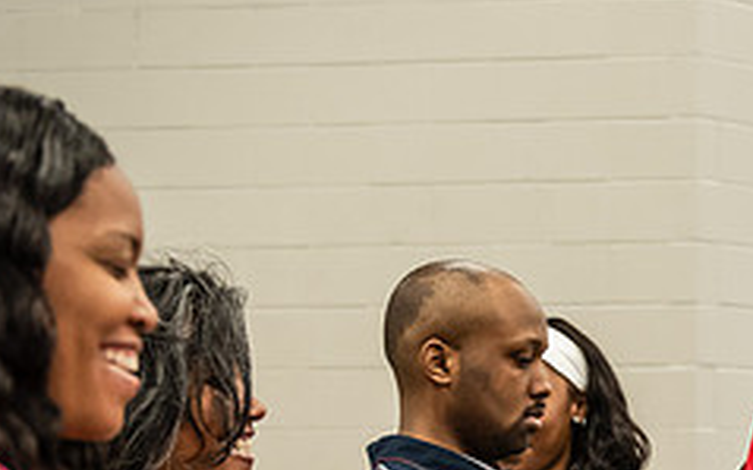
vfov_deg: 14.5
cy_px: 453
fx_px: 1825
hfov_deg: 22.7
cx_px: 693
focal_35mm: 89
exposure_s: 1/200
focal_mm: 36
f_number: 3.2
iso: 2500
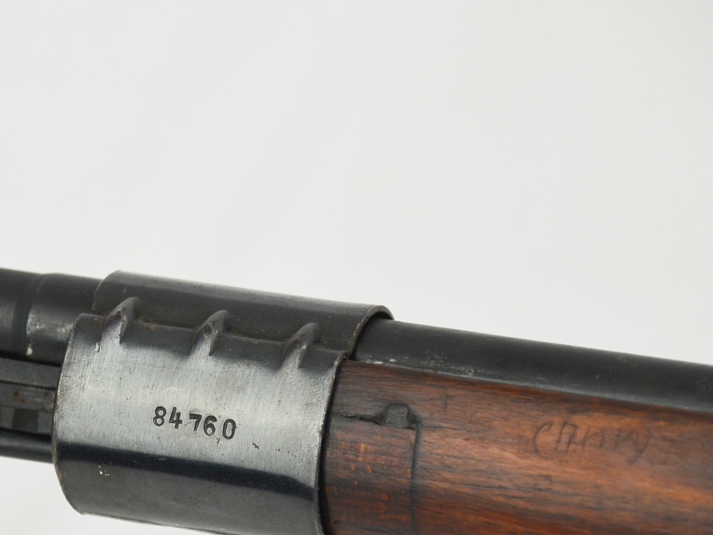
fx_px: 7393
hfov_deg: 5.5
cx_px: 207
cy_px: 430
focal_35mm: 359
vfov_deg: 4.1
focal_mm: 135
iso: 450
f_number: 5.6
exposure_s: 1/250
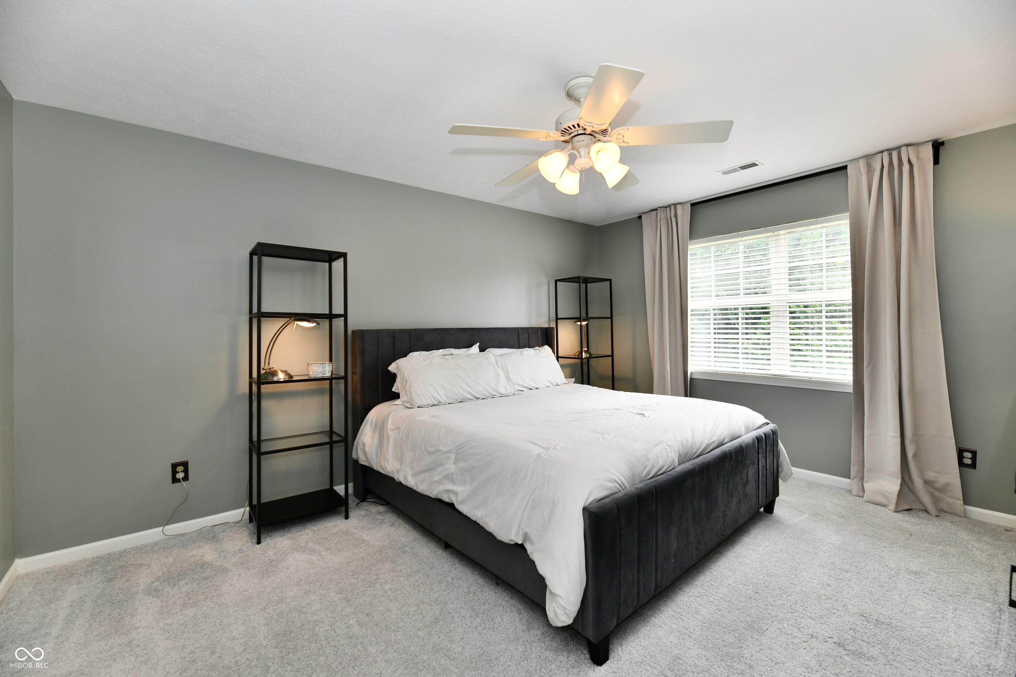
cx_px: 508
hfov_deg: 104.3
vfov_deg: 81.2
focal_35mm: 14
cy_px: 338
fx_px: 395
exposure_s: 1/160
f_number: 6.3
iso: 640
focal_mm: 14
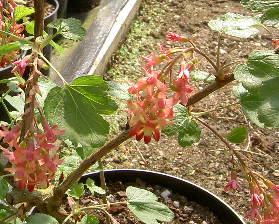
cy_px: 25
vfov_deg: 18.9
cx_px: 39
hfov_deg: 23.3
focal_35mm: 80
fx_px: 661
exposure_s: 1/160
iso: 50
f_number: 4.7
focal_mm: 5.6
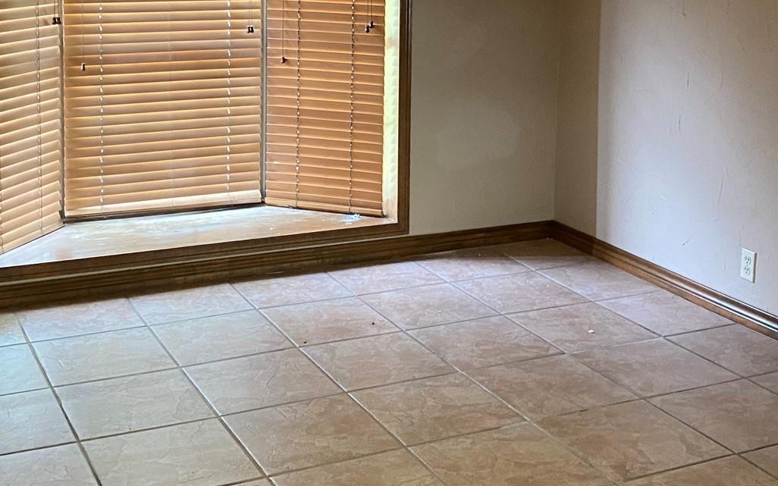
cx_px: 364
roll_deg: -2.1
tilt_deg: -6.9
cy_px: 71
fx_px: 1166
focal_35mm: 55
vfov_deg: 23.1
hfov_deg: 36.9
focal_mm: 4.25
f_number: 1.8
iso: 400
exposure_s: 1/60
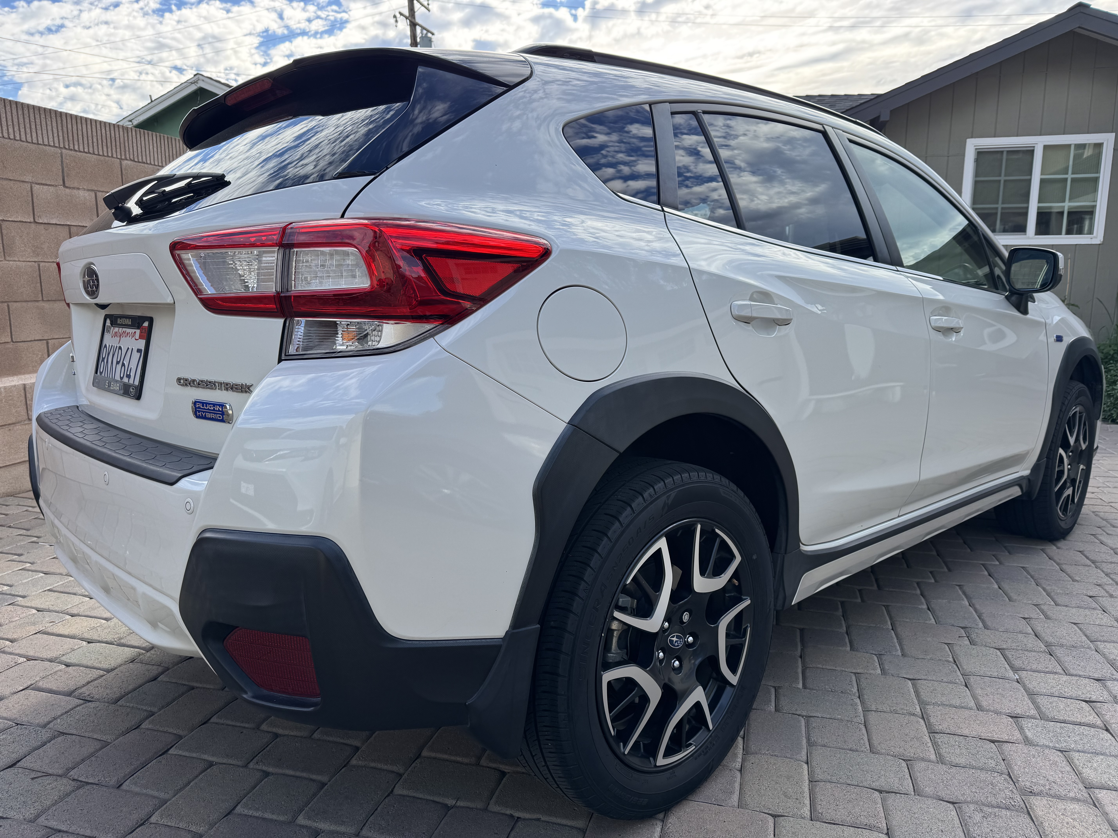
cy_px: 419
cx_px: 559
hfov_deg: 71.6
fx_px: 775
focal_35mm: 24
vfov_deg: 56.8
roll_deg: -0.4
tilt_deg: -11.0
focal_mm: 6.76
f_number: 1.78
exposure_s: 1/1285
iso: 80
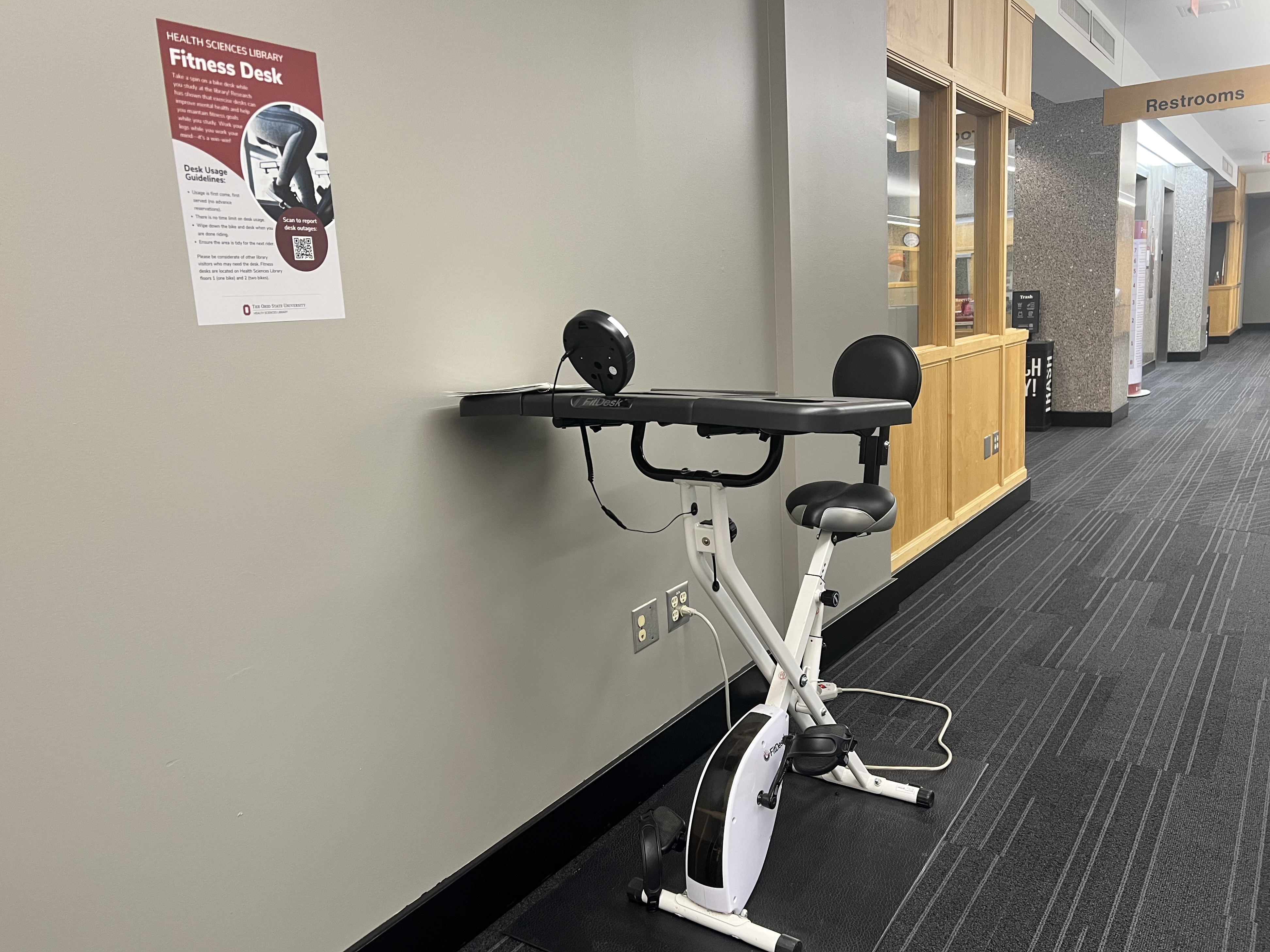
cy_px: 490
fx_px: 991
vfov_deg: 51.3
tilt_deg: -9.7
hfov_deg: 65.3
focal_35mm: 27
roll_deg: +4.2
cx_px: 622
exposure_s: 1/60
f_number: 1.5
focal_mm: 5.7
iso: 80
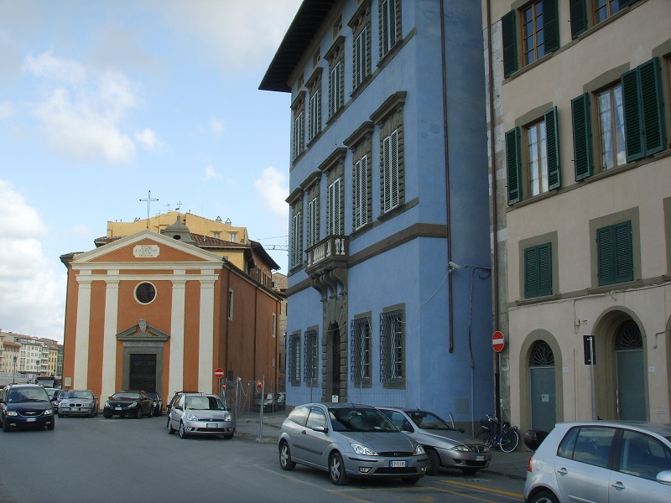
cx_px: 336
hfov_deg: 47.9
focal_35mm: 39
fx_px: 756
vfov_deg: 36.8
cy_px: 252
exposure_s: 1/125
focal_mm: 6.6
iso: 50
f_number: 6.3
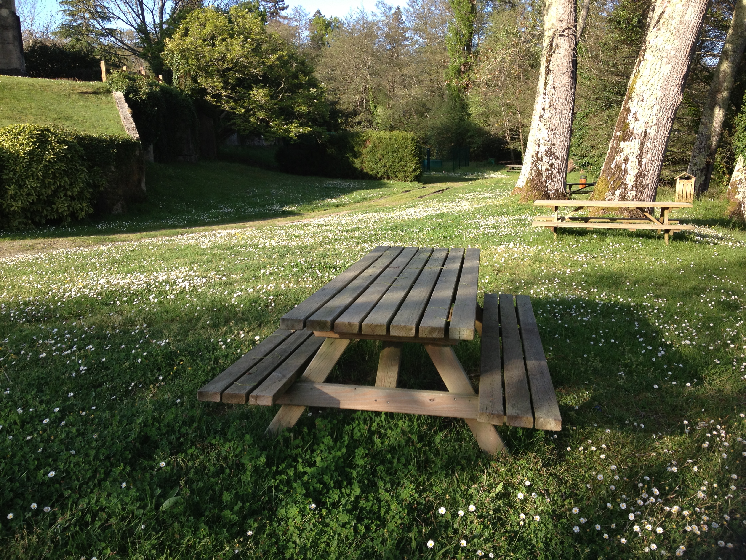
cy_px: 280
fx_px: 754
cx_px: 373
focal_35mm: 35
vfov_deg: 40.7
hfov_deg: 52.6
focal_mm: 4.28
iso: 50
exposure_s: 1/472
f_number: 2.4
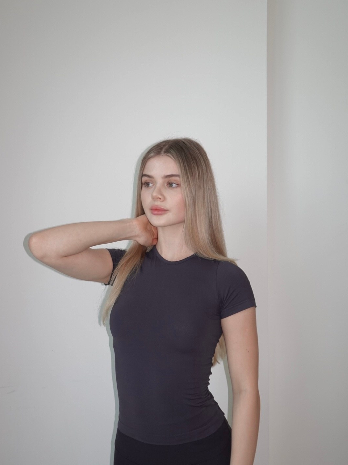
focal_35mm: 33
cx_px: 174
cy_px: 244
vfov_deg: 55.3
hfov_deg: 42.9
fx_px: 442
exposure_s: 1/30
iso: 250
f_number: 3.2
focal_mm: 11.06
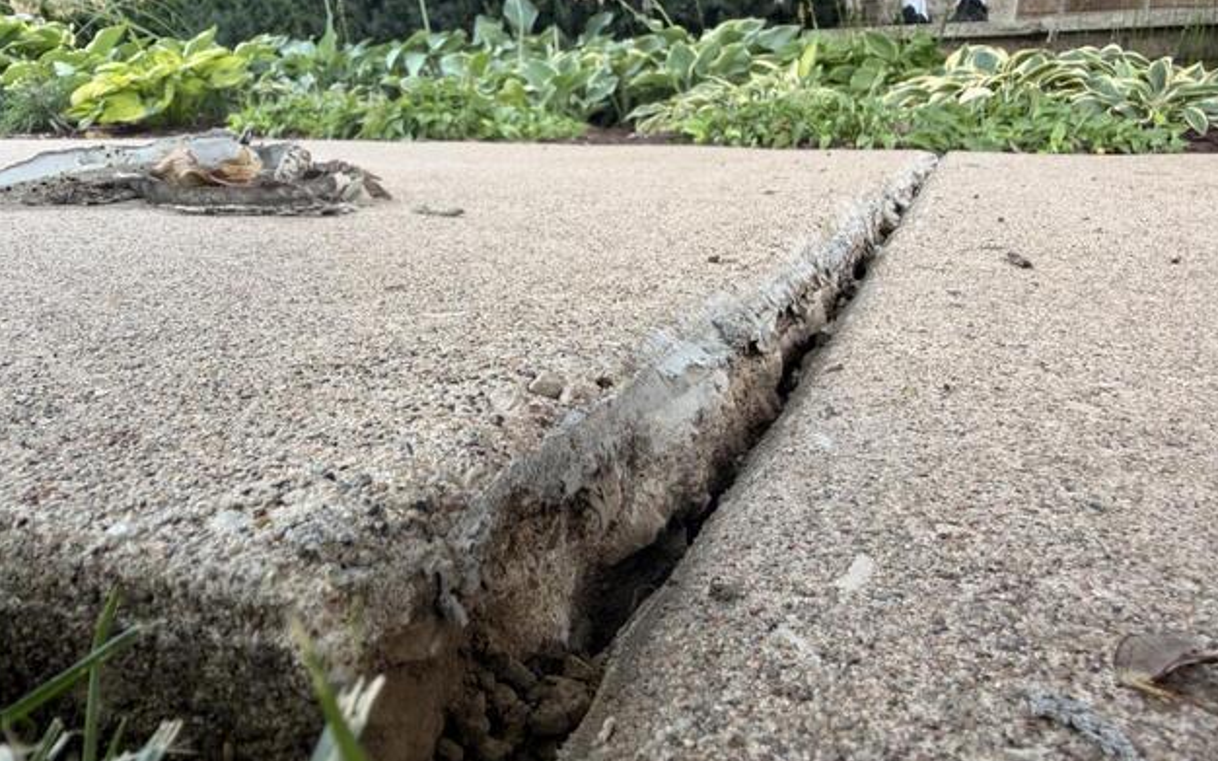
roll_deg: -0.3
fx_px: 863
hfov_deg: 70.4
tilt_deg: -15.0
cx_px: 603
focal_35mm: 26
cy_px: 356
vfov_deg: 47.5
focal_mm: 2.22
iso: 40
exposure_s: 1/210
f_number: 2.2
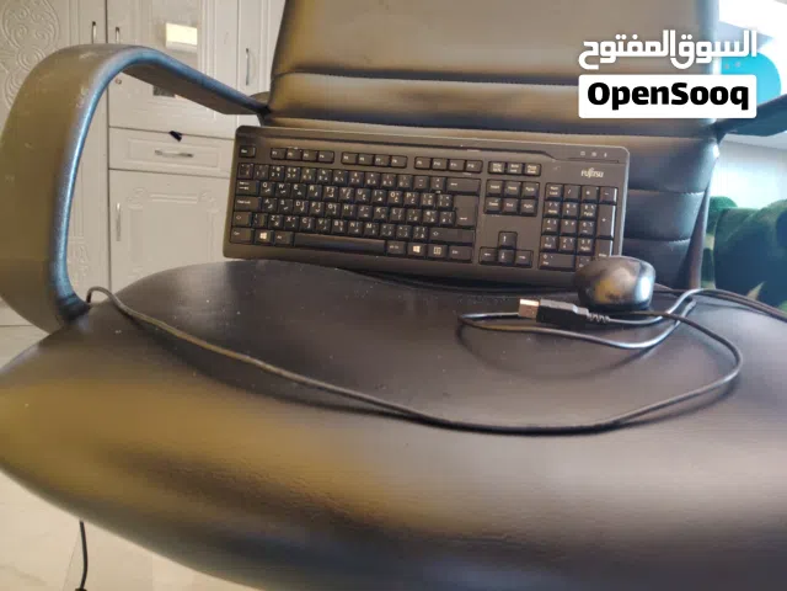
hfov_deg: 71.6
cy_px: 296
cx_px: 394
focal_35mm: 24
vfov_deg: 56.8
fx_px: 546
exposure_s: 1/20
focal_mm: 5.25
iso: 1262
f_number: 1.75
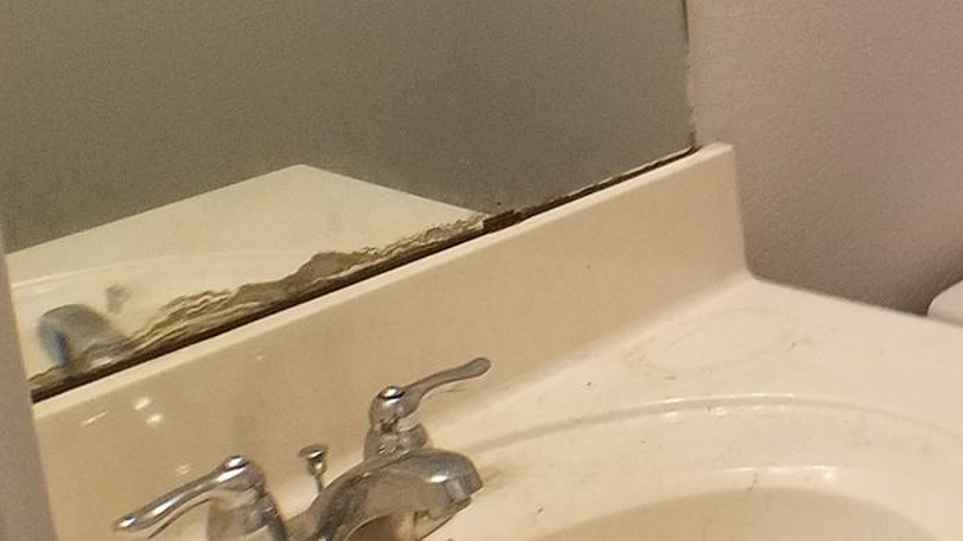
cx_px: 1236
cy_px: -176
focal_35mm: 84
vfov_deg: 13.8
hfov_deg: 22.7
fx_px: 2144
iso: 160
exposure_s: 1/24
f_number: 1.7
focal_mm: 4.2
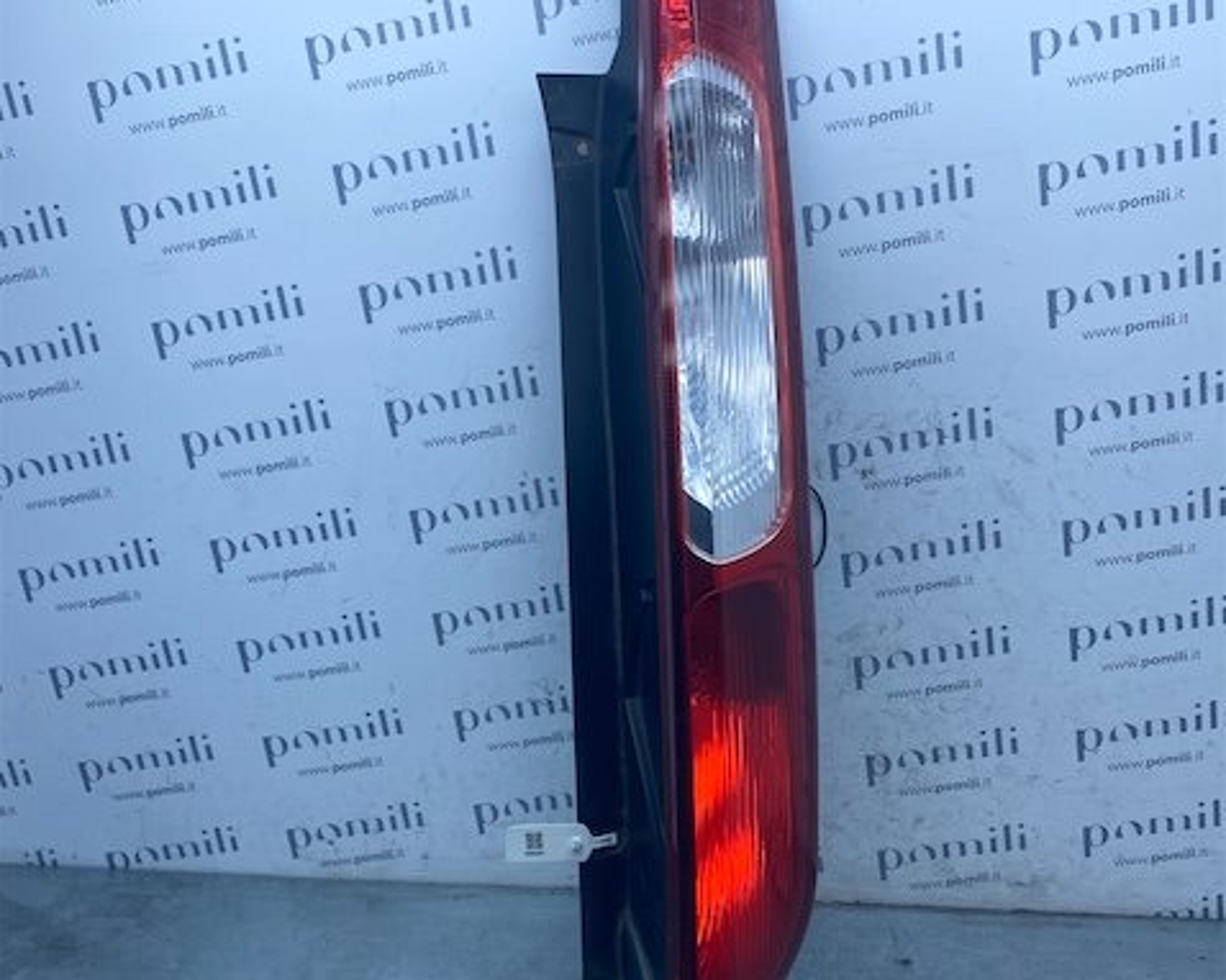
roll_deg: -0.4
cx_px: 613
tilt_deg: -17.9
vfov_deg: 42.7
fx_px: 1233
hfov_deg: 52.9
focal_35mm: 34
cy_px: 654
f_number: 1.8
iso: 32
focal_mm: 4.25
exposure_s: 1/1287
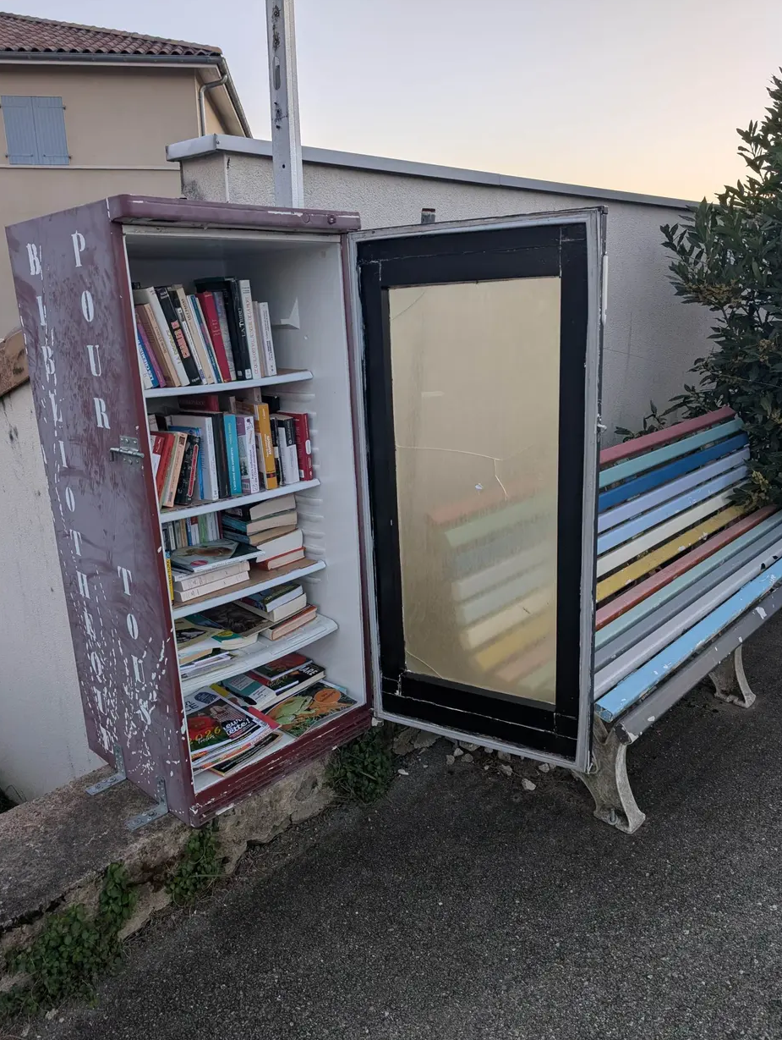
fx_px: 751
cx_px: 389
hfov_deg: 55.0
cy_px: 519
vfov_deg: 69.3
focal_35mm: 25
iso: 21
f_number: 1.68
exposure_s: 1/79.2
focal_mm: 6.9
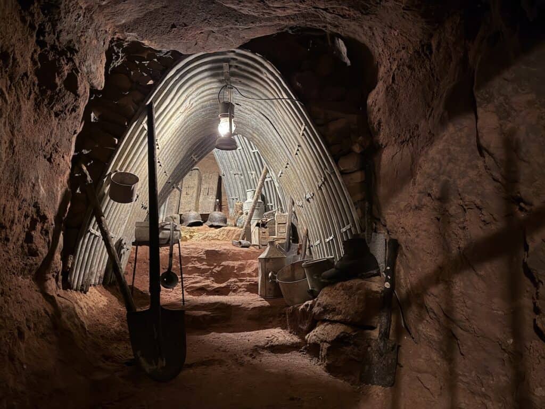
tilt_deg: +8.0
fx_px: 378
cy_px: 204
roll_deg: -0.8
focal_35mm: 24
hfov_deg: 71.6
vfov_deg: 56.8
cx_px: 272
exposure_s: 1/13
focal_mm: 6.76
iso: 1000
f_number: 1.78
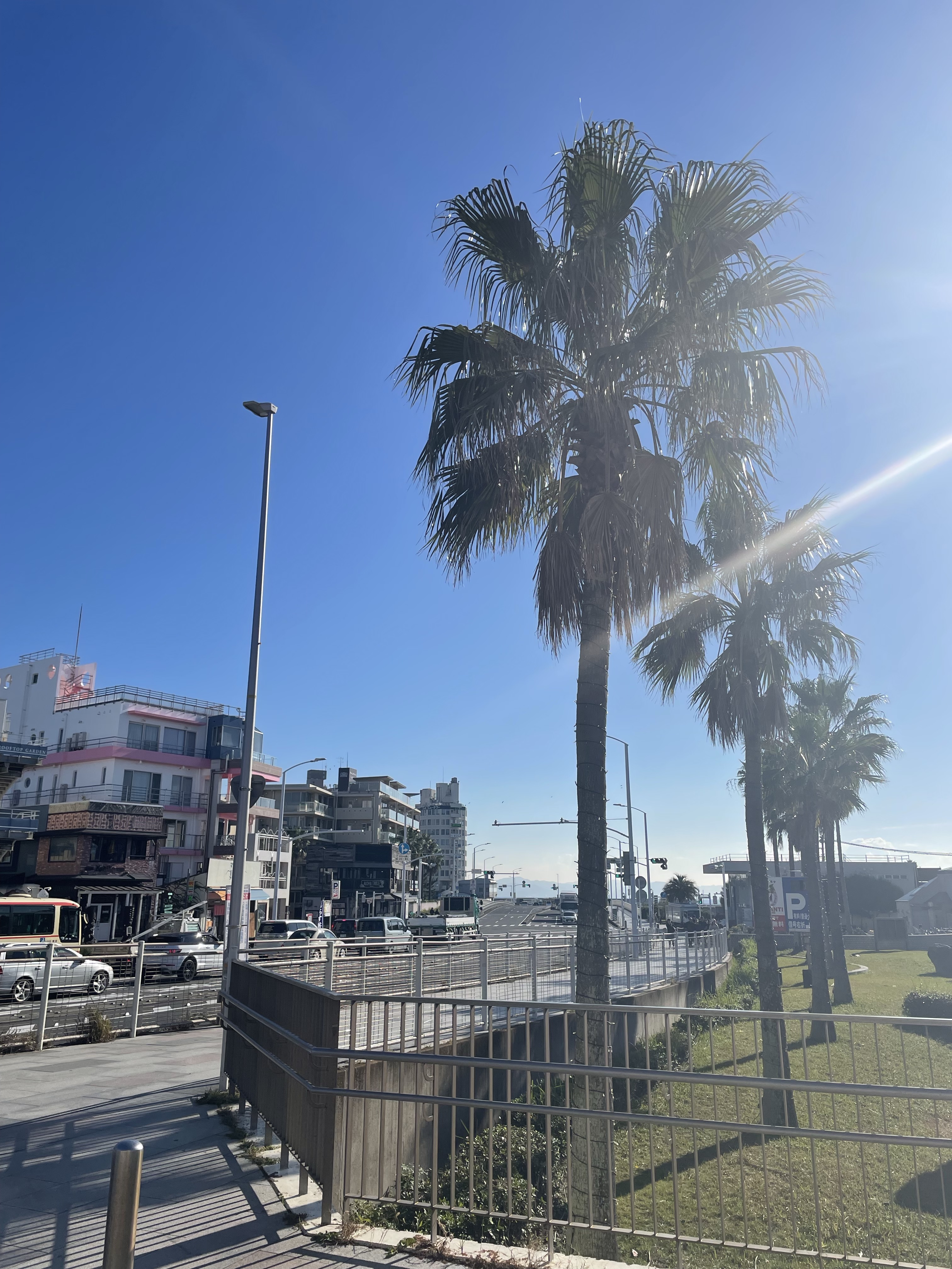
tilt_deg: +12.9
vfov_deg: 67.3
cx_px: 476
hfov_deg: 53.1
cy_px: 634
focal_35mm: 26
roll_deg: -0.7
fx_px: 953
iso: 32
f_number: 1.6
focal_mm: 4.2
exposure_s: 1/7299
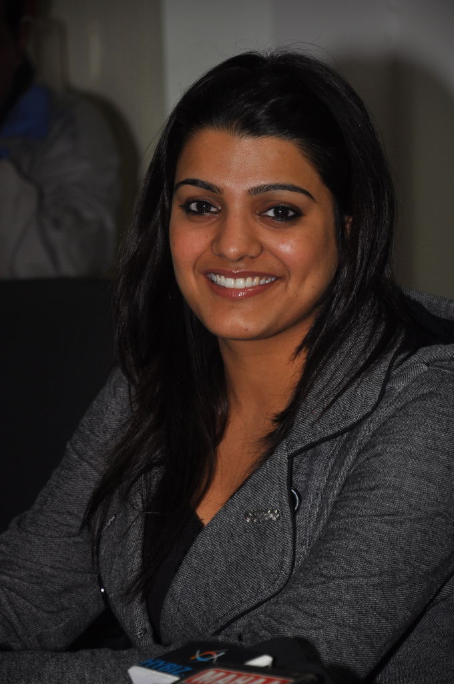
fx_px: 2987
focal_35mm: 158
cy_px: 342
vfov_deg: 13.1
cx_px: 227
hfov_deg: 8.7
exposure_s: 1/100
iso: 320
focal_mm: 105
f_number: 5.6
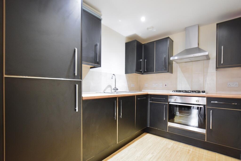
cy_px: 80
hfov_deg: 100.4
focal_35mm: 15
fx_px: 100
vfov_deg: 77.3
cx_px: 120
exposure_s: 1/15
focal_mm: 10
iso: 800
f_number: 3.5
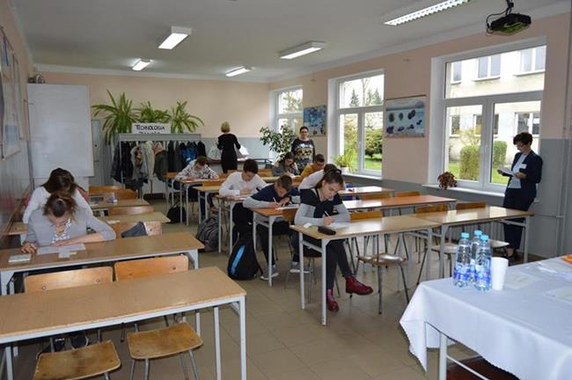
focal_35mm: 27
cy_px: 190
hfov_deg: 67.4
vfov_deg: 47.8
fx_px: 429
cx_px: 286
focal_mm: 18
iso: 400
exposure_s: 1/60
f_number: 4
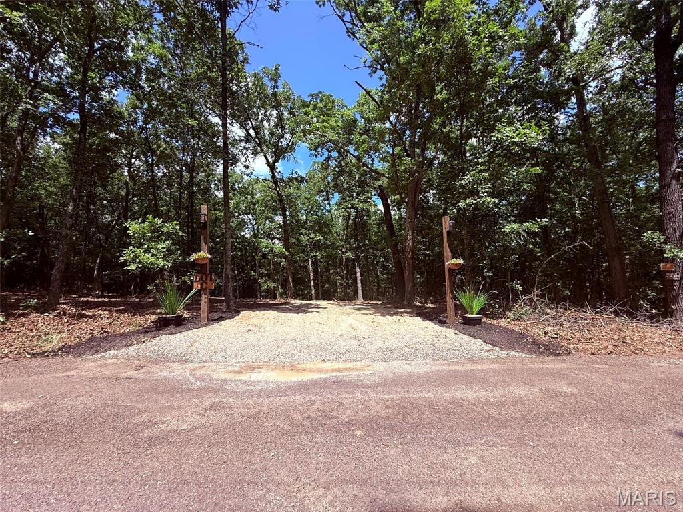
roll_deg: +1.7
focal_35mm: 14
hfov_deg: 102.1
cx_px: 342
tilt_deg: +5.7
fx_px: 276
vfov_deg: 85.7
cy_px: 256
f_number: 2.2
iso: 50
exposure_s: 1/1189
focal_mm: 2.22
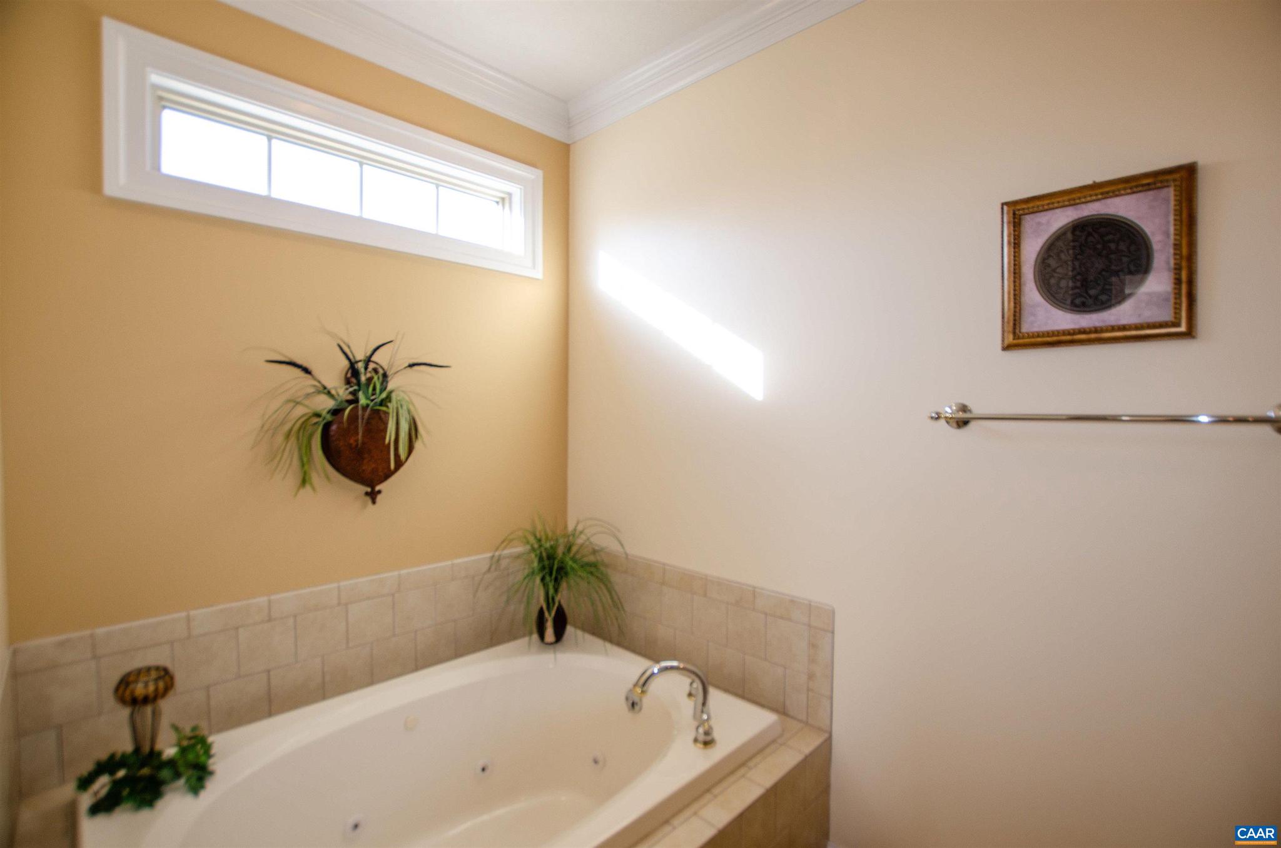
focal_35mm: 15
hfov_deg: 100.5
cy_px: 424
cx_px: 640
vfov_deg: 77.1
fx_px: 533
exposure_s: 1/125
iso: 200
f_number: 3.5
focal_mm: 10
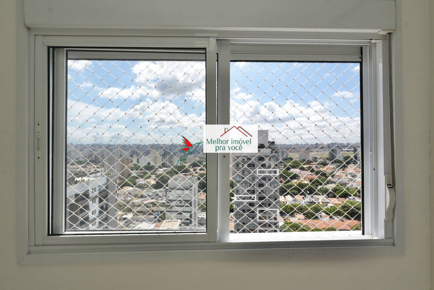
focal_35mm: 16
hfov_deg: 94.9
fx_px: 199
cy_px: 145
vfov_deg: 72.2
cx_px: 217
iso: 160
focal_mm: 11
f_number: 11
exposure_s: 1/160
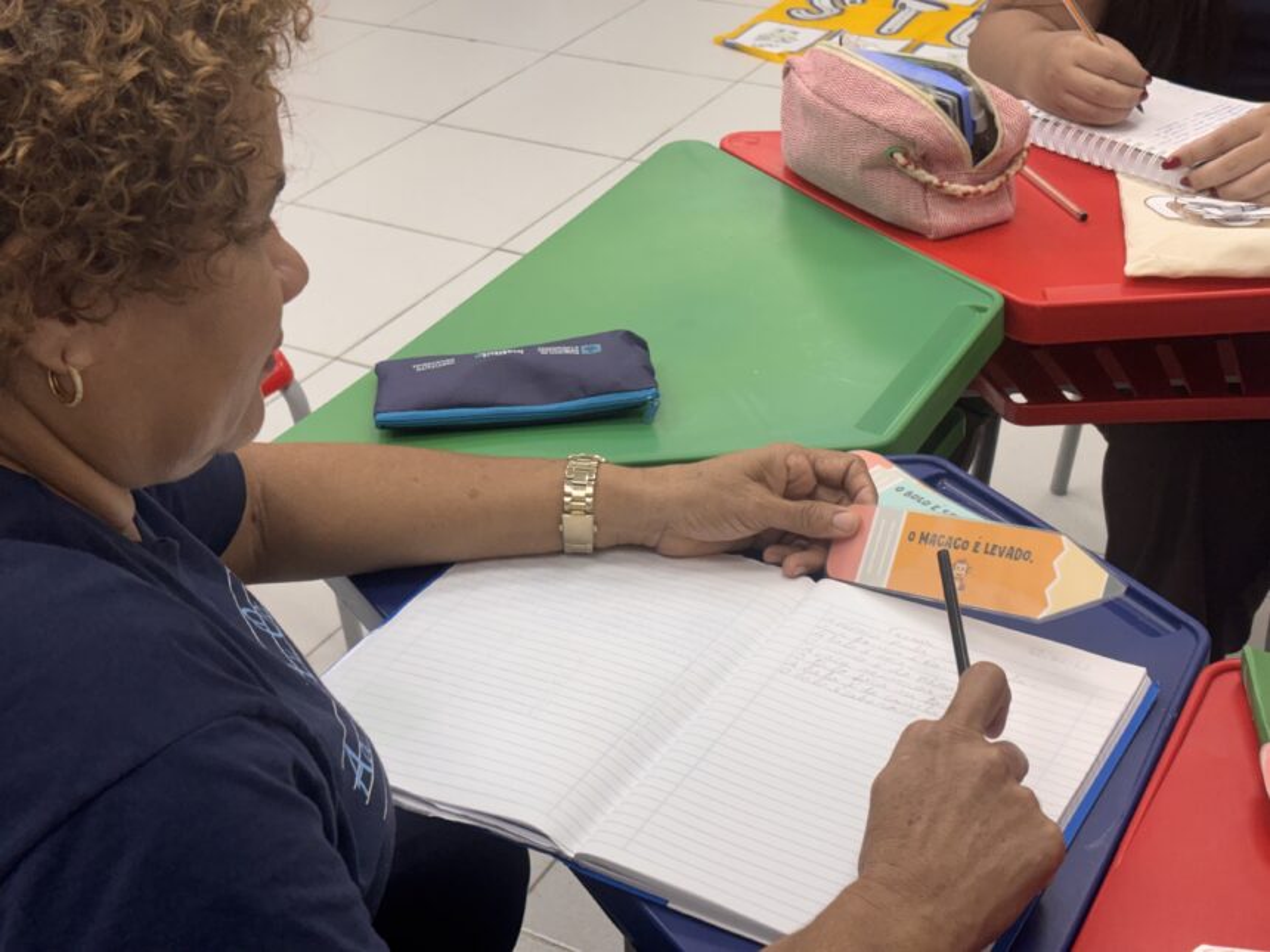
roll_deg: +2.4
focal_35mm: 52
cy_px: 476
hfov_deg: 36.8
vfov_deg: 28.0
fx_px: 1908
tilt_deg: -30.0
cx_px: 635
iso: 64
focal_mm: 5.96
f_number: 1.6
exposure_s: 1/120
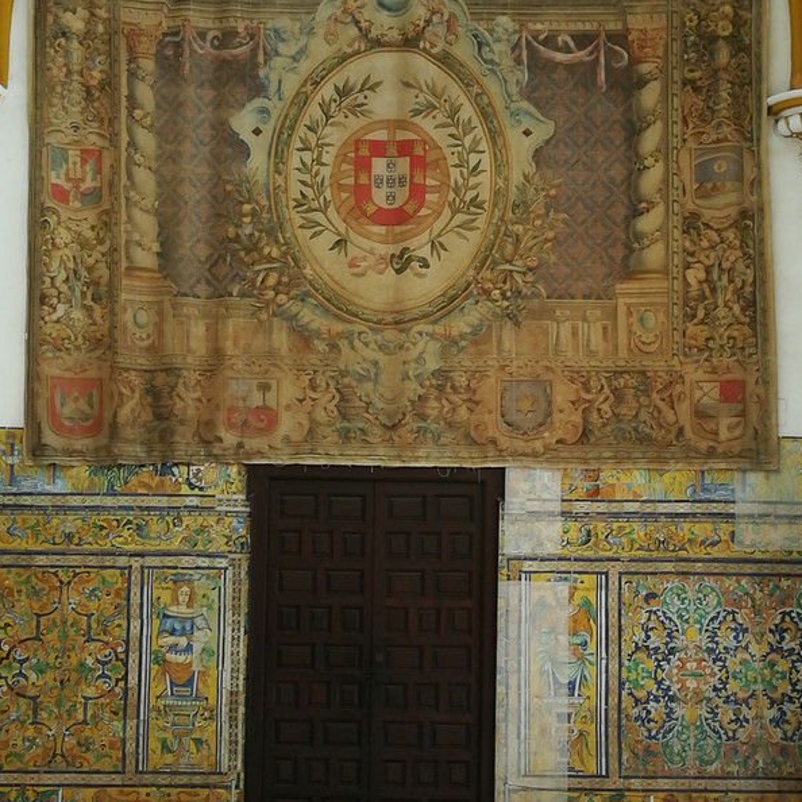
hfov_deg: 25.0
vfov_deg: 25.0
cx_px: 401
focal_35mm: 69
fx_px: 1809
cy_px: 419
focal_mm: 3.83
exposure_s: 1/25
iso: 400
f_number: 2.2
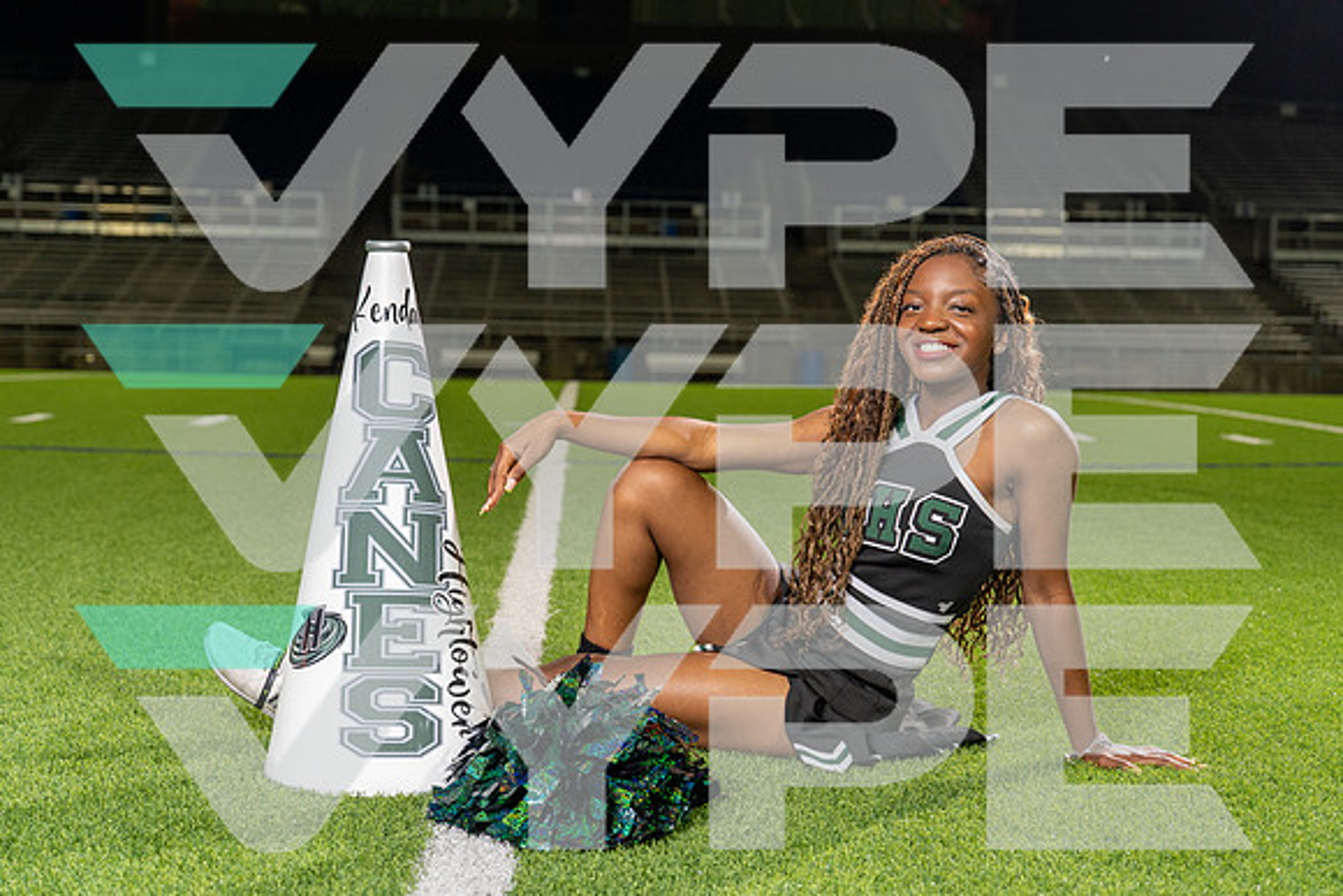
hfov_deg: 34.5
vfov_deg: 23.4
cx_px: 672
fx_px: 2164
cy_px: 448
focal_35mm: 58
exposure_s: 1/250
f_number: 4.5
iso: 640
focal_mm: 58
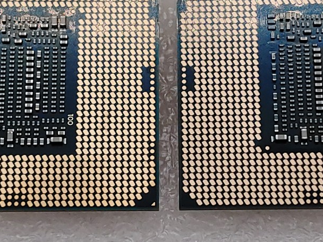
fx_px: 1194
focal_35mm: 128
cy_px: 108
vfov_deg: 11.6
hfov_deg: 15.4
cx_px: 165
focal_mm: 4.36
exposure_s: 1/250
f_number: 1.8
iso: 50
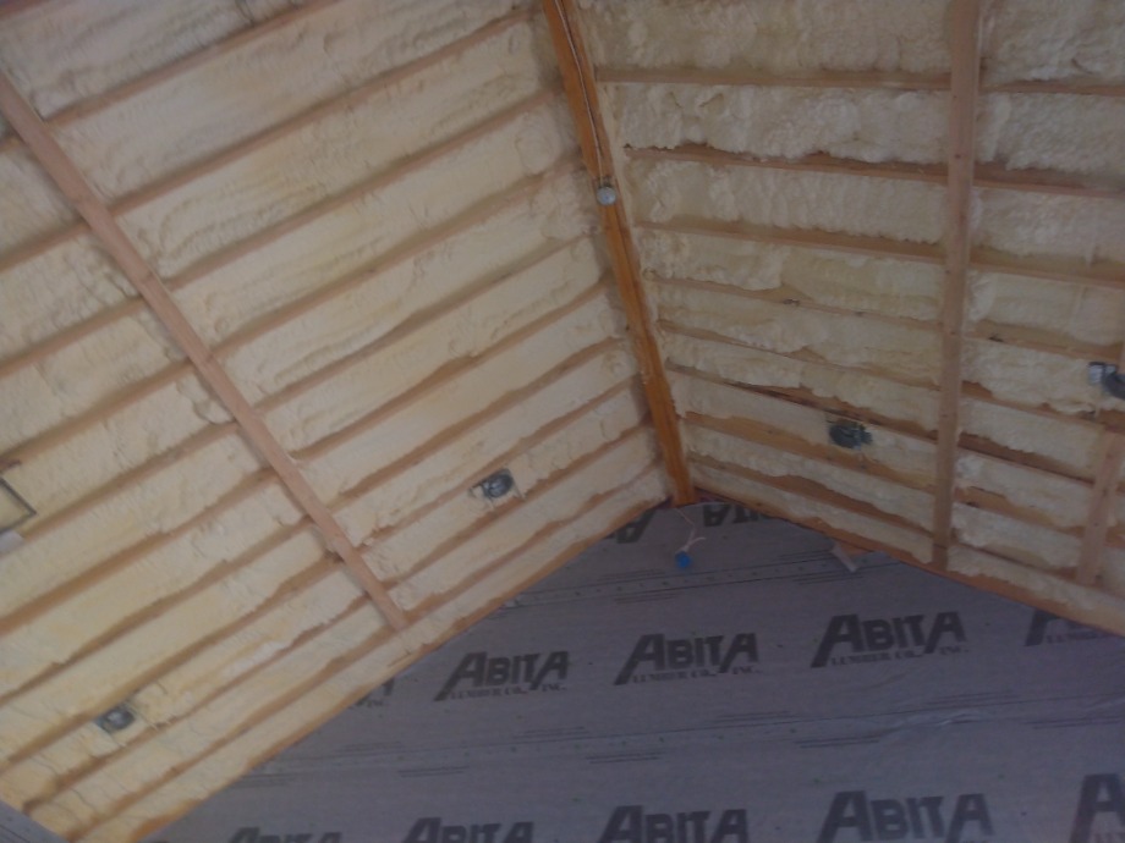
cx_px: 562
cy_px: 422
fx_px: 650
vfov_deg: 66.0
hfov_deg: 81.7
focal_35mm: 20
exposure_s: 1/60
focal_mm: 3.54
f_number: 2
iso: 170
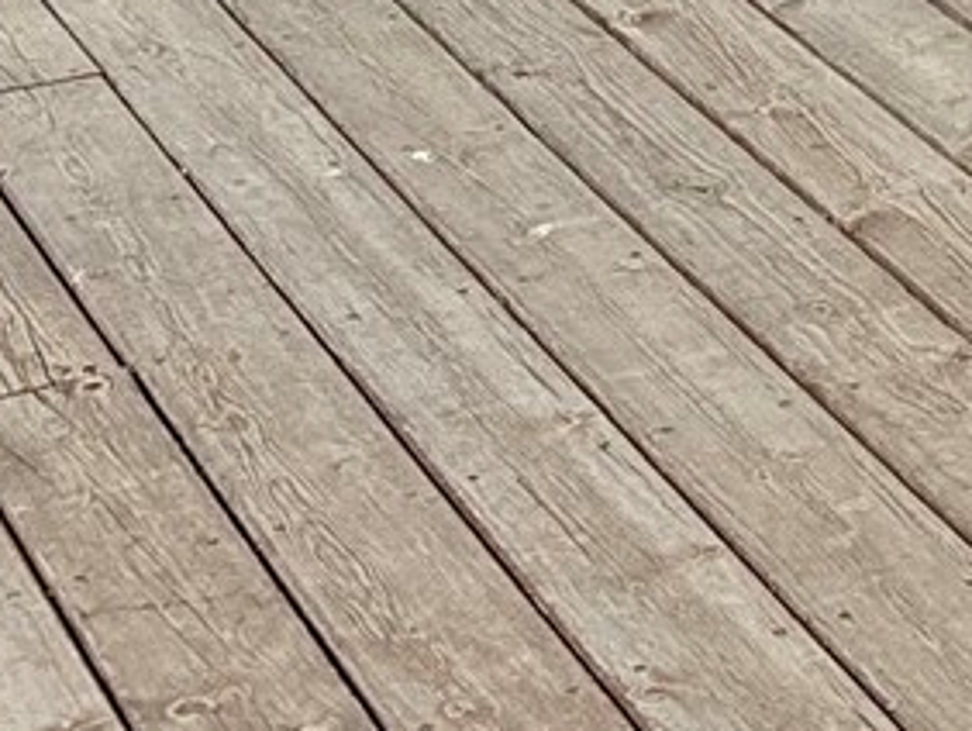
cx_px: 2323
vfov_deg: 7.3
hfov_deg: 10.0
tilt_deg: +1.9
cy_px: -1645
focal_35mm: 174
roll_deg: +0.0
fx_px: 4890
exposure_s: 1/14286
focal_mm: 6.76
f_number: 1.78
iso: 80
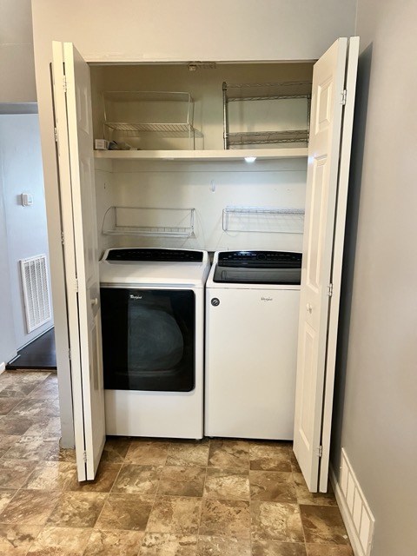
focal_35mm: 26
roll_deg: +0.4
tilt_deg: -10.6
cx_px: 208
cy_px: 278
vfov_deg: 67.3
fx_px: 418
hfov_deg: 53.1
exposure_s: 1/60
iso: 500
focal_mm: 5.7
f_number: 1.5
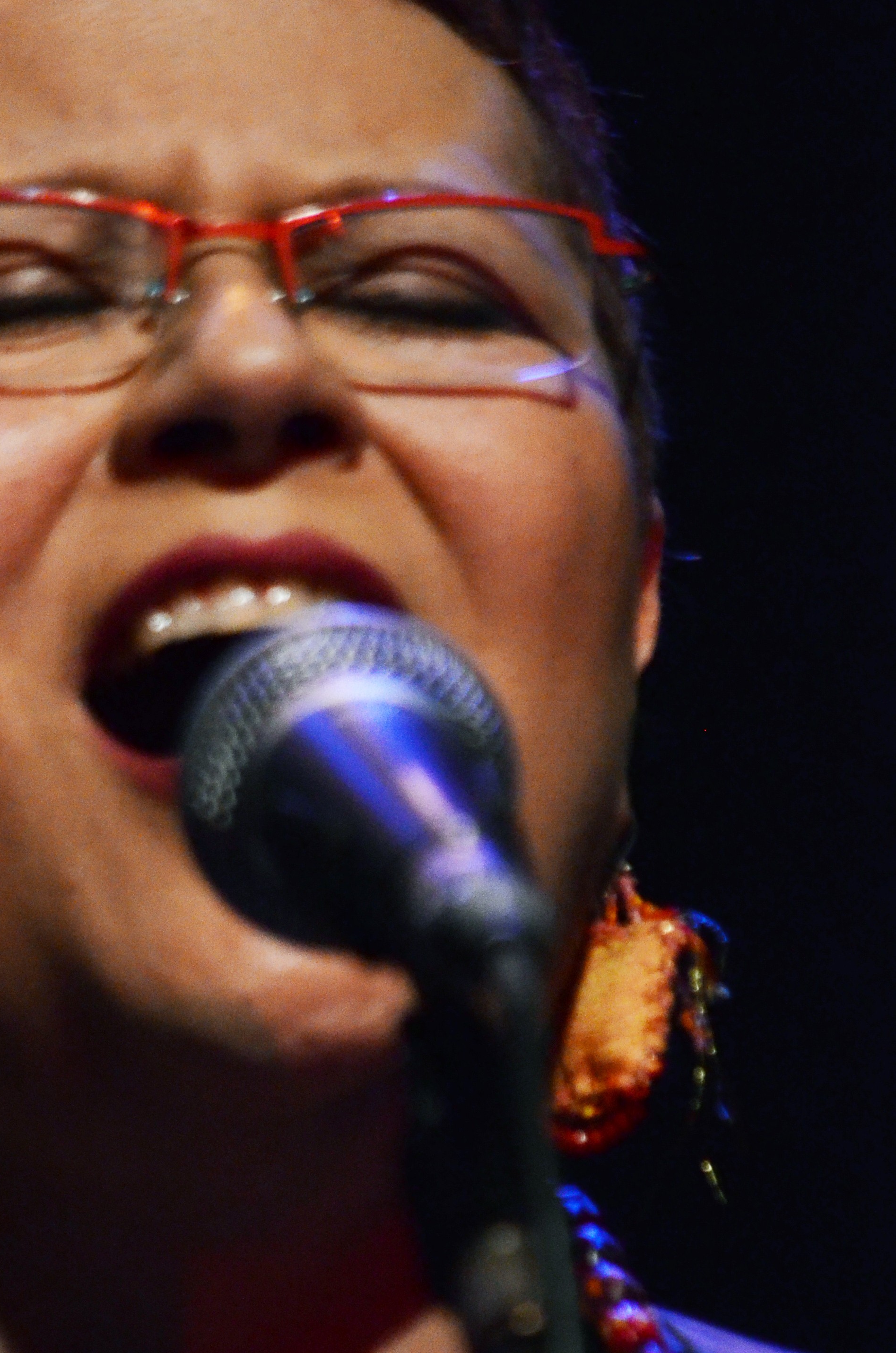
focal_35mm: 775
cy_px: 765
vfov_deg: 2.7
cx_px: 170
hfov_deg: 1.8
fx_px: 29062
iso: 3200
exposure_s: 1/30
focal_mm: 300
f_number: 5.6
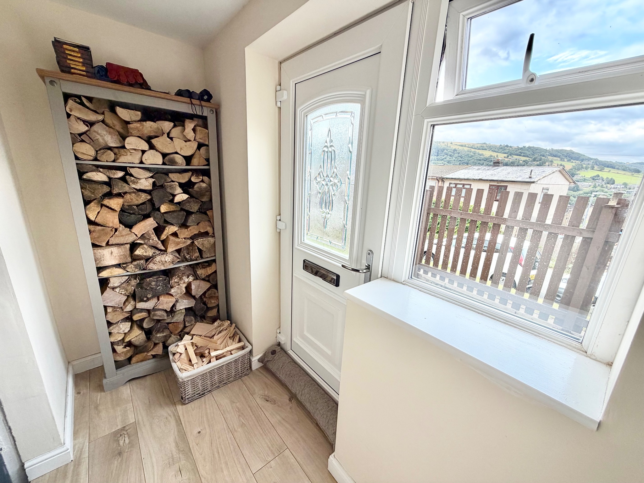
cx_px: 322
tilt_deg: -13.2
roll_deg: -1.8
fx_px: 260
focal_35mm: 14
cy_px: 242
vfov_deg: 85.7
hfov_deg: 102.1
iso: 50
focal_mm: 2.22
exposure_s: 1/135
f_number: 2.2
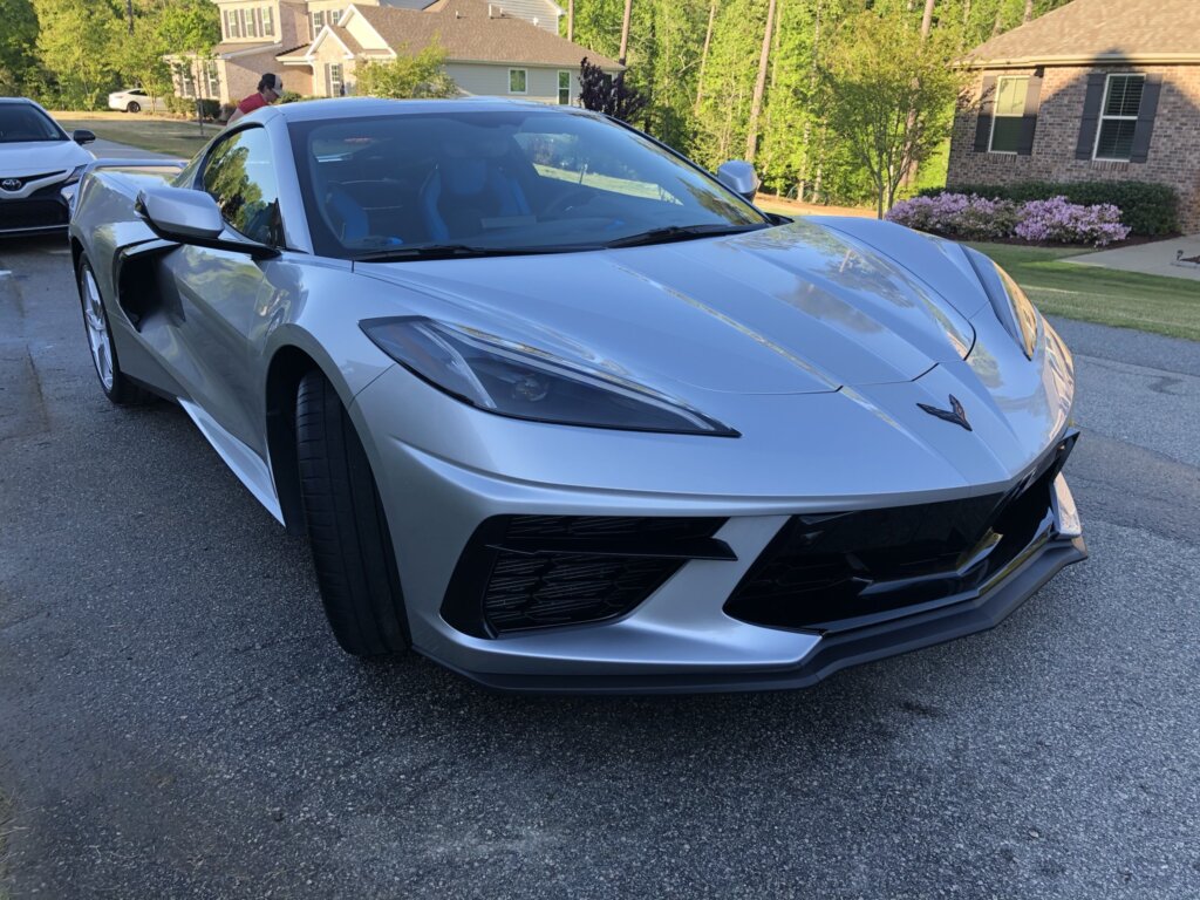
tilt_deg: -19.8
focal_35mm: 28
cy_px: 450
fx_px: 971
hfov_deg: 63.4
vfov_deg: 49.7
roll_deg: -1.3
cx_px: 600
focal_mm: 4
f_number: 1.8
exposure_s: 1/265
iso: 20
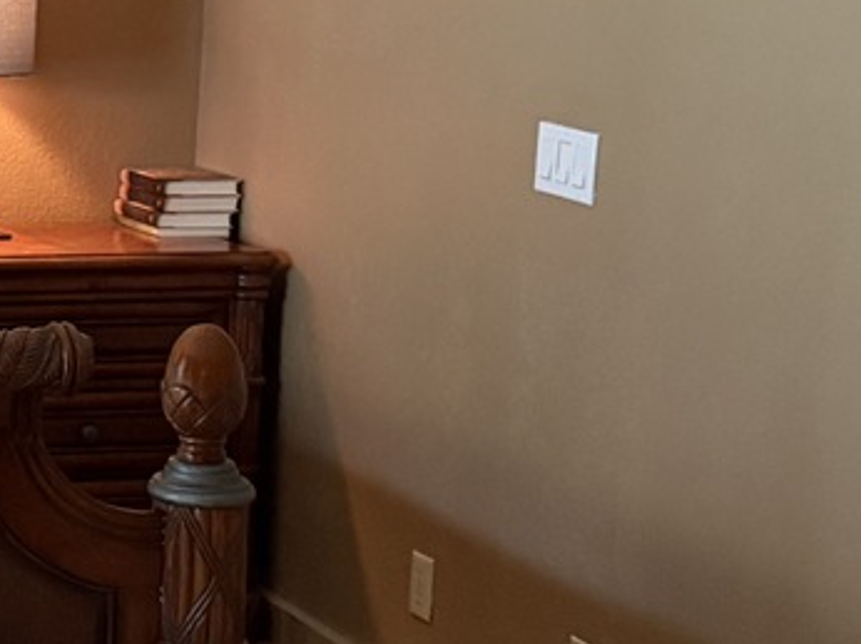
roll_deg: +0.0
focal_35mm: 100
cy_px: 236
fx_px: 2486
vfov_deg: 14.8
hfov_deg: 17.3
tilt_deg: -8.1
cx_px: -513
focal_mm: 6.76
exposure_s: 1/60
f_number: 1.78
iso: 800
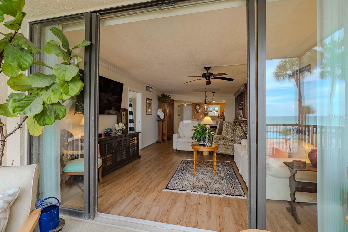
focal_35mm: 16
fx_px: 159
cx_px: 174
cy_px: 116
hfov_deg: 95.0
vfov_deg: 72.0
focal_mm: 11
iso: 200
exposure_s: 1/100
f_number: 5.6
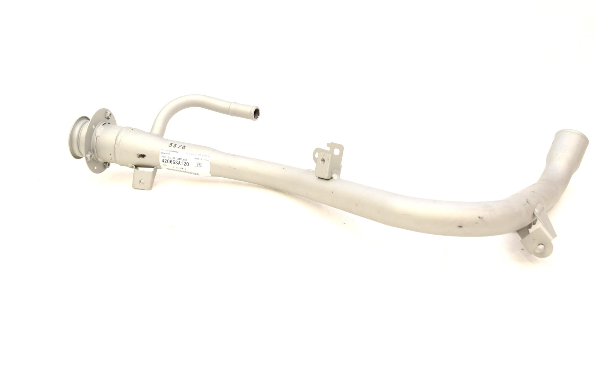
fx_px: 502
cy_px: 175
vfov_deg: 40.6
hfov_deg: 61.2
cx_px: 299
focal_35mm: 31
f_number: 5.6
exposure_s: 1/125
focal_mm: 20
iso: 400
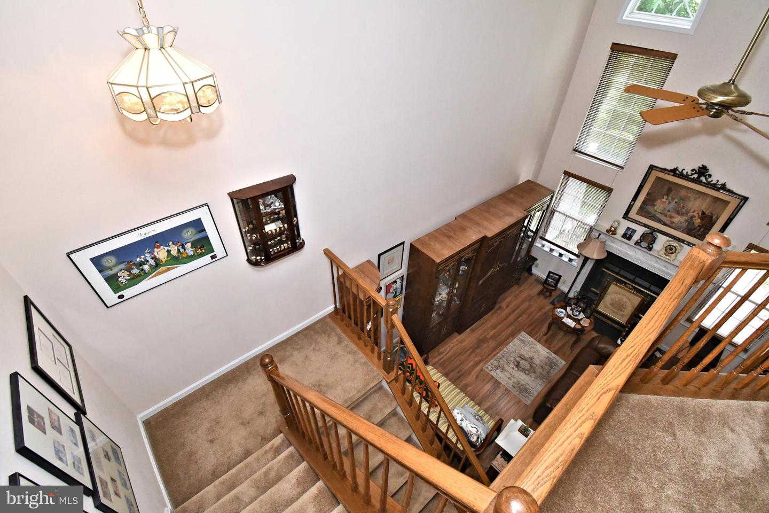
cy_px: 256
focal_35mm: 15
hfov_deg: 100.4
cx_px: 384
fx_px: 320
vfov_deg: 77.3
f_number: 9
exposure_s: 1/250
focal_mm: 10
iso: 4000
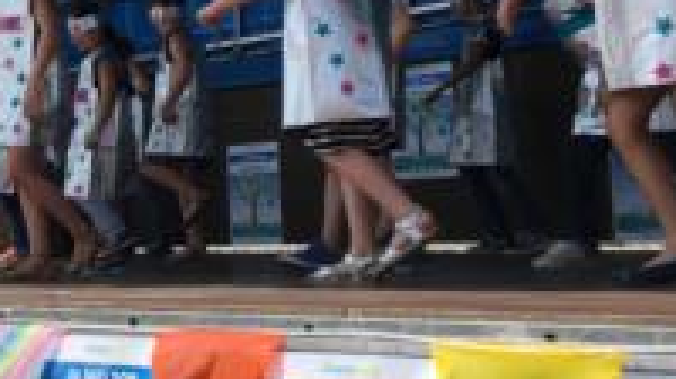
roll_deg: +0.8
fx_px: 1415
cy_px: 130
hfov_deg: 25.9
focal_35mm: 79
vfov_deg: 15.2
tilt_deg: +3.5
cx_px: 51
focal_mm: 4.15
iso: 25
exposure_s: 1/1451
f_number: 2.2
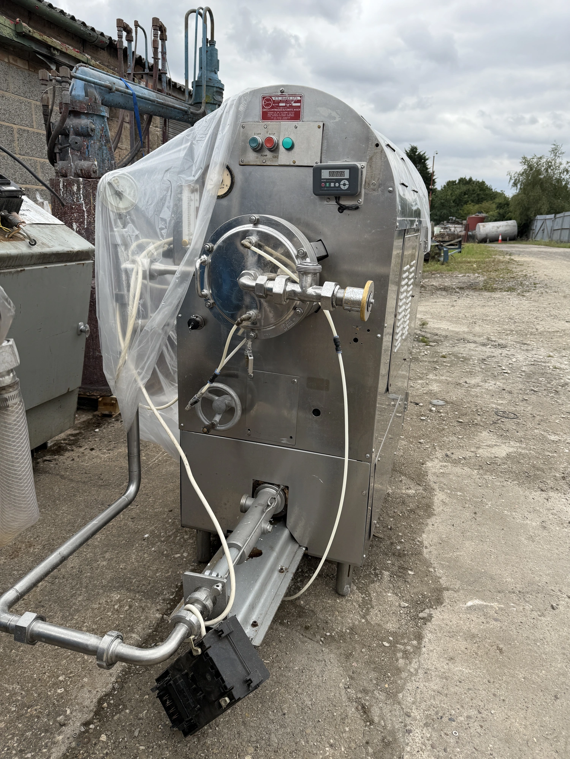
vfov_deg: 71.6
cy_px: 380
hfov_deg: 56.8
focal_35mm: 24
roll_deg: -2.5
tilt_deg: -17.0
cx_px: 285
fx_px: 527
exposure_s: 1/1618
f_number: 1.78
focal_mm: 6.76
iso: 80
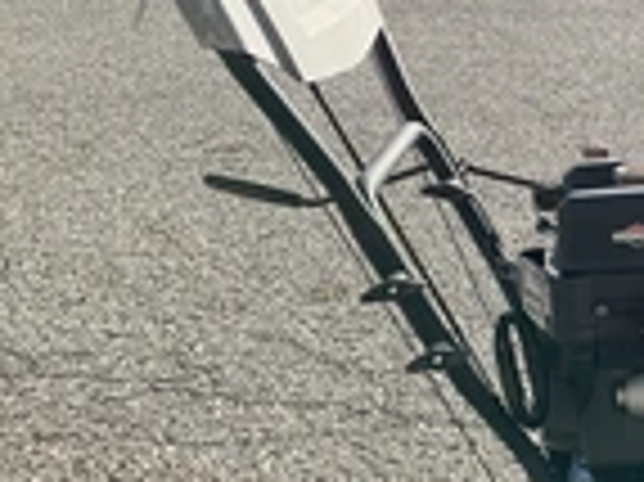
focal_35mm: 81
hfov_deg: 22.9
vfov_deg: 18.2
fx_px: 1506
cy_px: 288
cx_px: 680
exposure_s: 1/1035
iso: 25
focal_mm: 3
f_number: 1.8
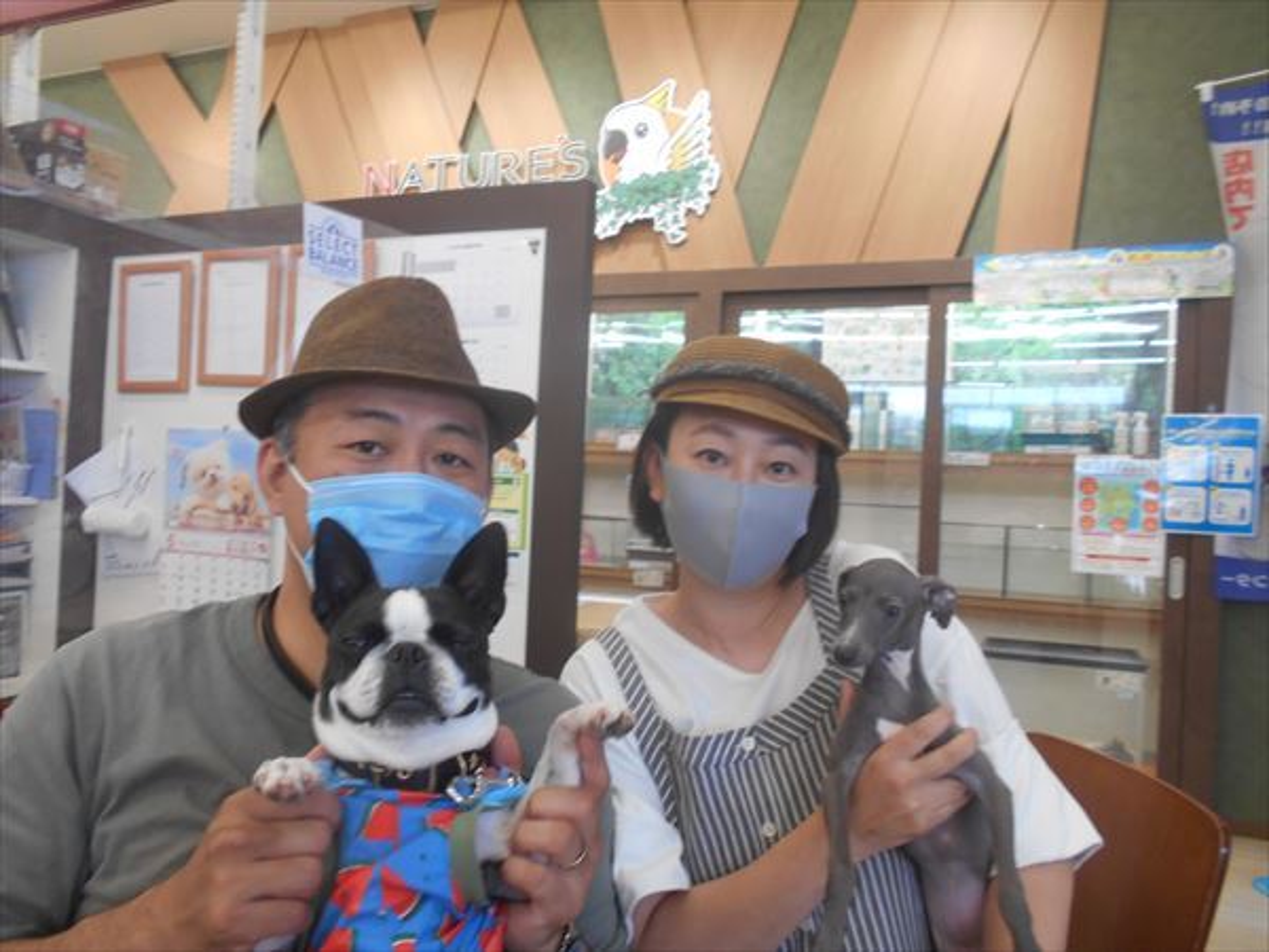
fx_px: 953
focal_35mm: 26
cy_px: 476
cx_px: 634
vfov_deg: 53.1
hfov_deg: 67.3
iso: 200
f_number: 3.2
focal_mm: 4.6
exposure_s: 1/30
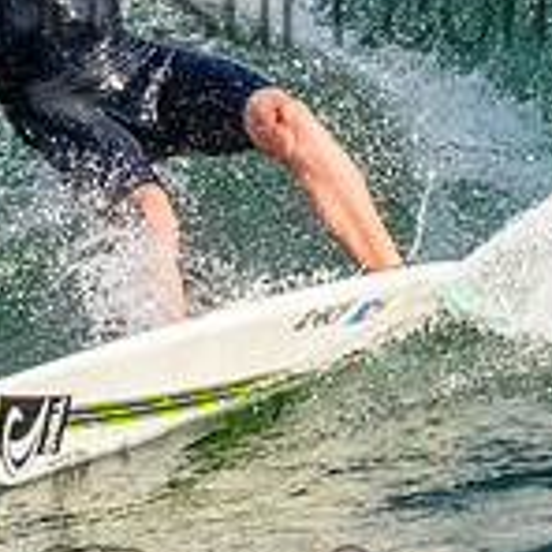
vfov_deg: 0.7
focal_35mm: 2666
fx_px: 48098
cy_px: -39
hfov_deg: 0.7
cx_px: 317
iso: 2000
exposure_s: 1/2000
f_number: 11
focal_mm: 800
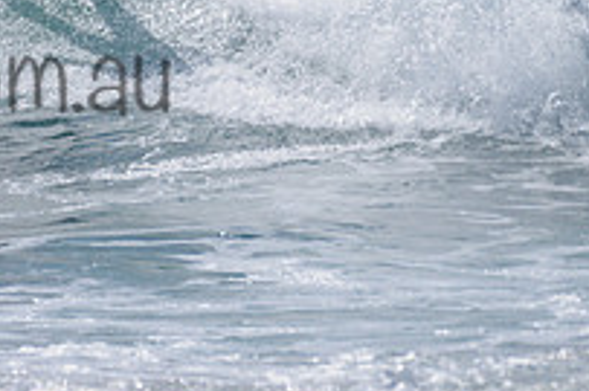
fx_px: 28641
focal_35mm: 1752
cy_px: -81
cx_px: 52
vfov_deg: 0.8
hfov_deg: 1.2
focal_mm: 500
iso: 72
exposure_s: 1/2000
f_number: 5.6
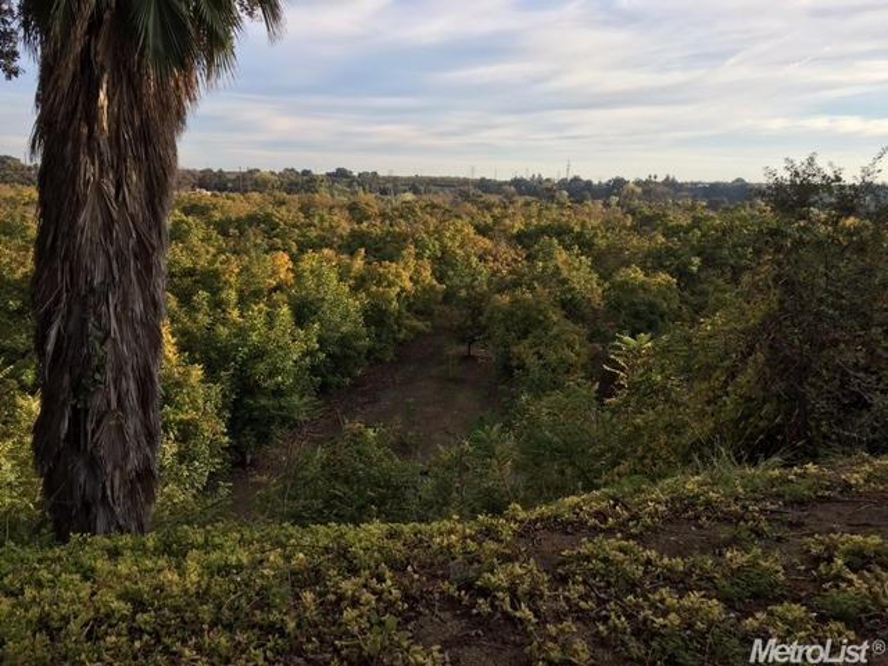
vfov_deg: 48.2
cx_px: 444
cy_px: 333
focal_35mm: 29
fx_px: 744
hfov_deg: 61.7
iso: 25
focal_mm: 4.15
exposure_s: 1/732
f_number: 2.2
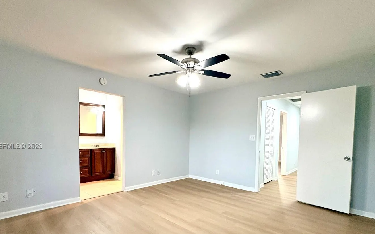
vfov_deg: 64.0
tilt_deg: -2.4
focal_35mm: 18
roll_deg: -0.4
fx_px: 184
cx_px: 181
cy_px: 147
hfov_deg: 91.1
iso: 400
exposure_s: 1/120
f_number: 2.2
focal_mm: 2.22
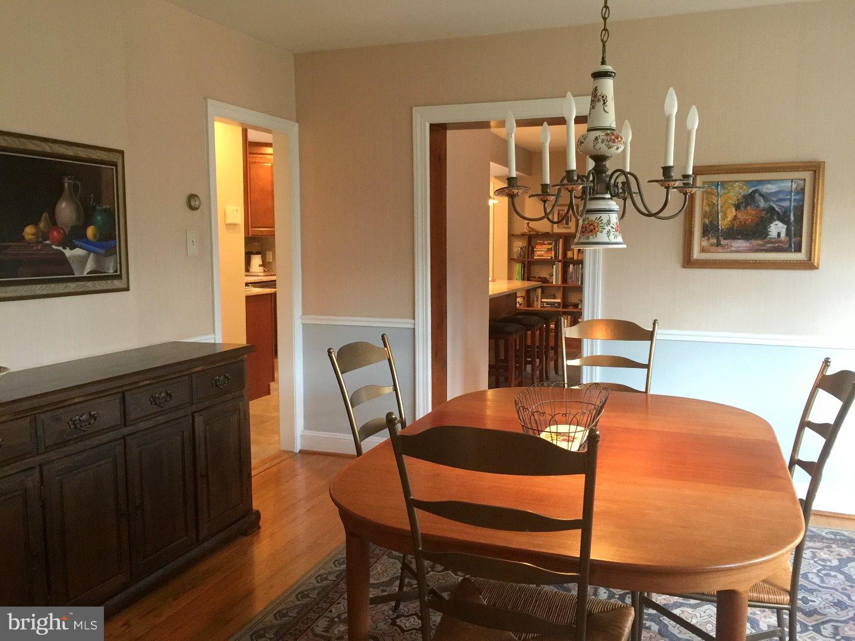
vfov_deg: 48.2
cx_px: 428
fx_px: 716
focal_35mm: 29
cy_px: 320
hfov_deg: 61.7
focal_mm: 4.15
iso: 125
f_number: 2.2
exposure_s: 1/15
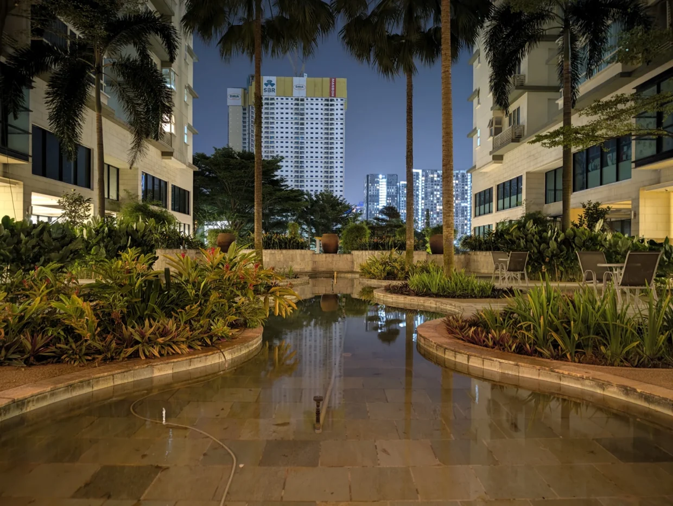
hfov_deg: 71.6
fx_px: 467
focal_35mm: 24
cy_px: 253
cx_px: 336
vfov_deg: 56.8
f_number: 1.68
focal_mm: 6.9
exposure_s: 1/4.72
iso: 329
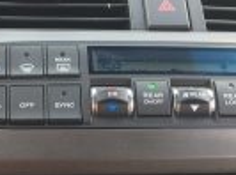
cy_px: 184
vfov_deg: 17.8
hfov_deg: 24.5
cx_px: 114
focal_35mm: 80
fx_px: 544
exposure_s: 1/60
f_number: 2.2
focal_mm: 4.15
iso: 32
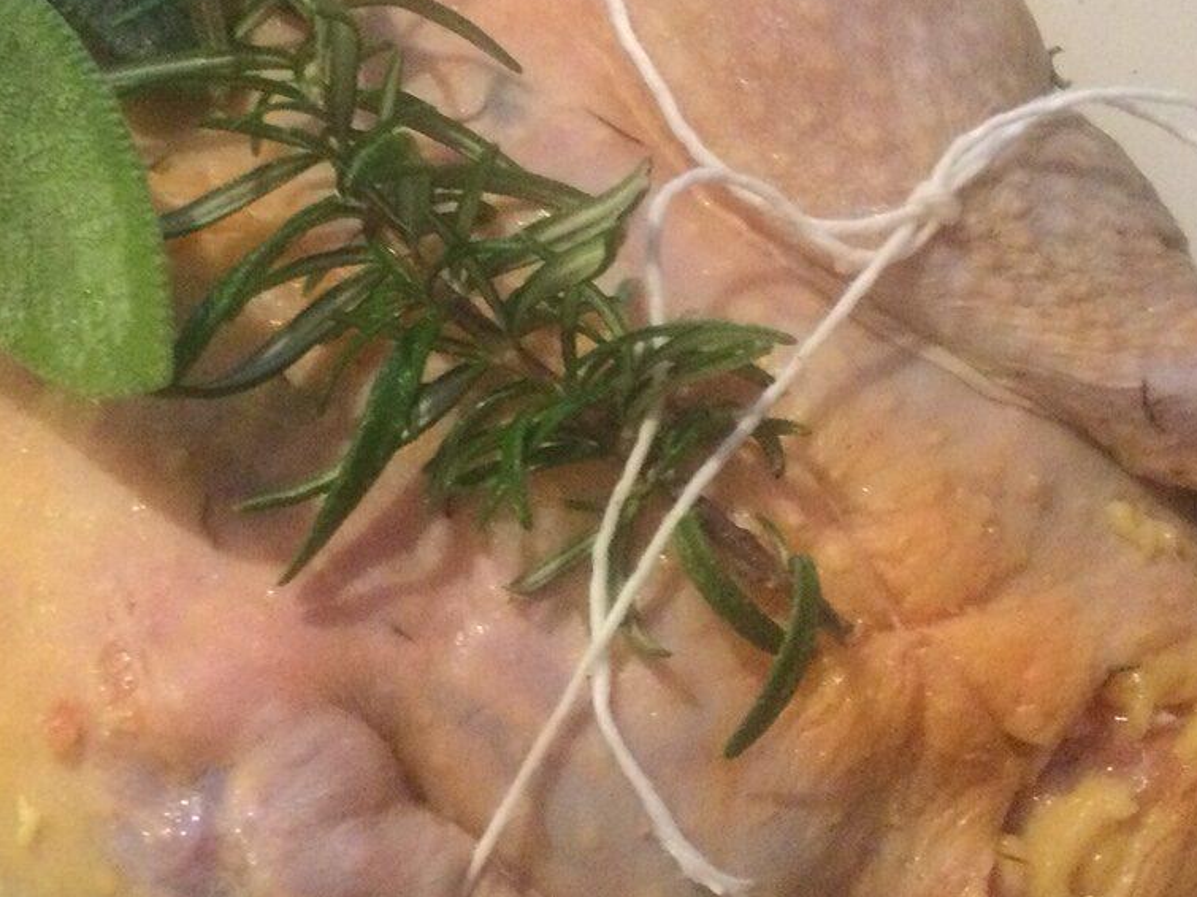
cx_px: 419
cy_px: 376
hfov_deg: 28.8
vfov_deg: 21.9
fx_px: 2316
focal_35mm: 67
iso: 400
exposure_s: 1/17
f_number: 2.4
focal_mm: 3.3
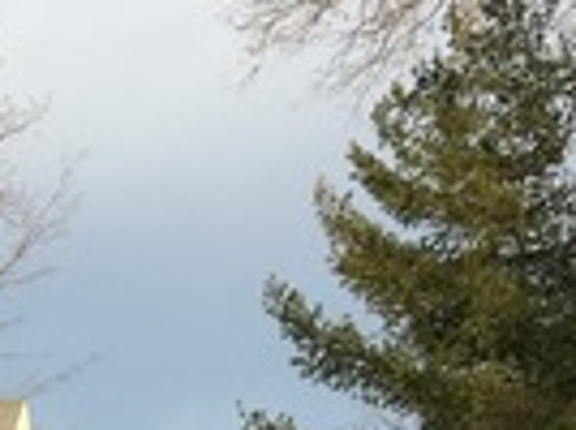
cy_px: 950
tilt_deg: -2.6
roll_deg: +0.7
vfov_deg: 9.7
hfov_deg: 12.7
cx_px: -529
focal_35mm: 139
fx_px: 2309
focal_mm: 4.15
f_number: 2.2
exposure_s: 1/705
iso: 25
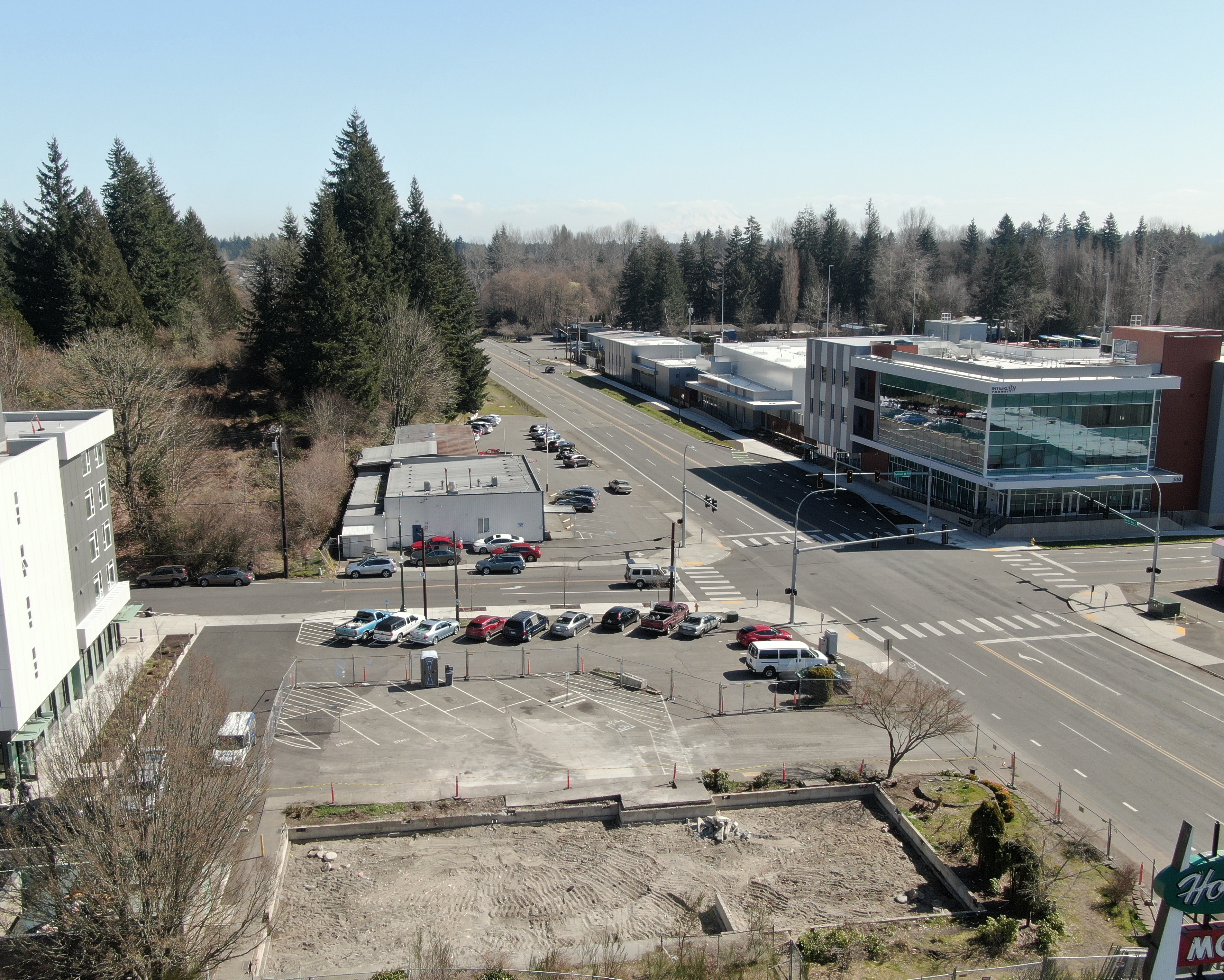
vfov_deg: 45.8
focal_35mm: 32
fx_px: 1159
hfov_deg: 55.6
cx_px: 587
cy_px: 505
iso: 100
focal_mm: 5
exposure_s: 1/400
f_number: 3
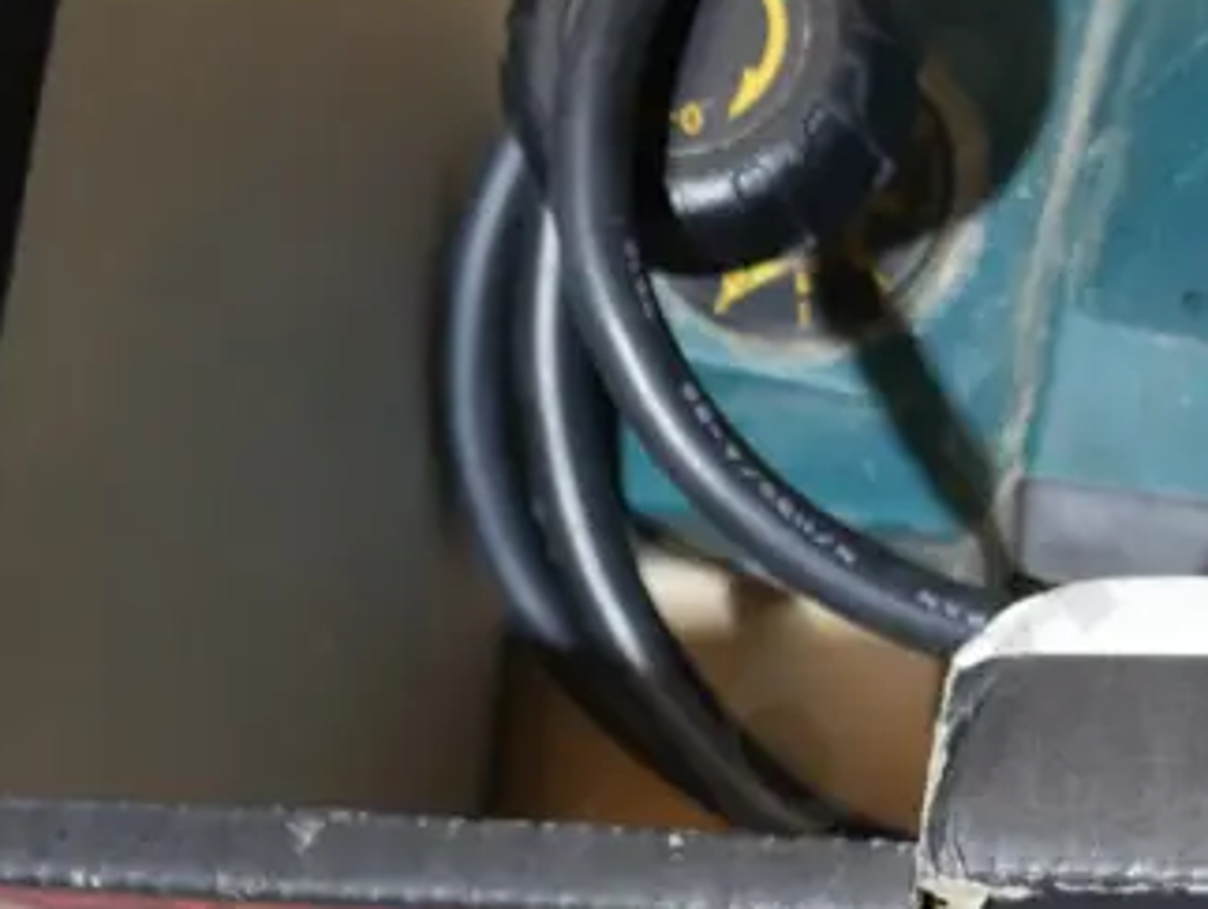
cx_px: 1537
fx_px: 3983
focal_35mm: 114
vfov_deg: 13.0
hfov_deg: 16.4
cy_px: 185
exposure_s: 1/60
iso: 500
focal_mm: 18
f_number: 4
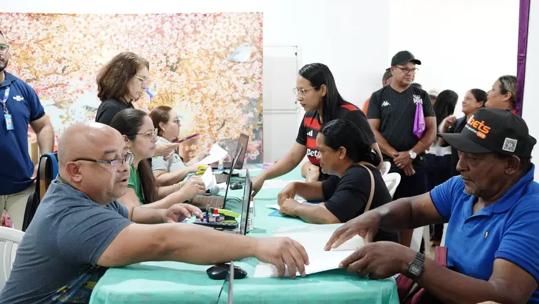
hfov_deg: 52.8
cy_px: 146
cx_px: 269
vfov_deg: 31.2
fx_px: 543
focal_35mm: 38
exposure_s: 1/125
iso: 4000
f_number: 2.8
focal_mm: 24
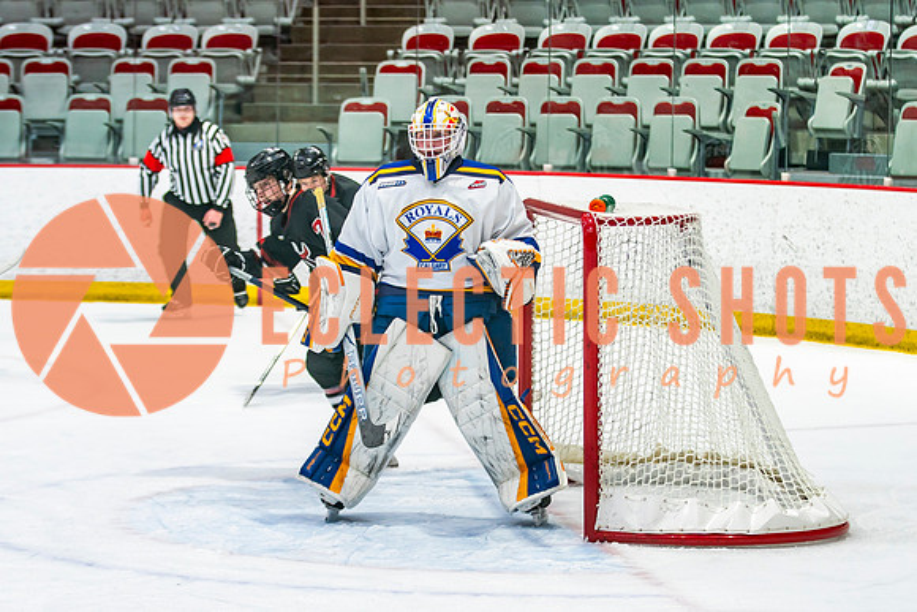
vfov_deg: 9.3
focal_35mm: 148
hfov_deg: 13.8
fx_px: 3781
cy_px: 301
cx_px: 430
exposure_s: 1/640
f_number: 3.2
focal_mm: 88
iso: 640
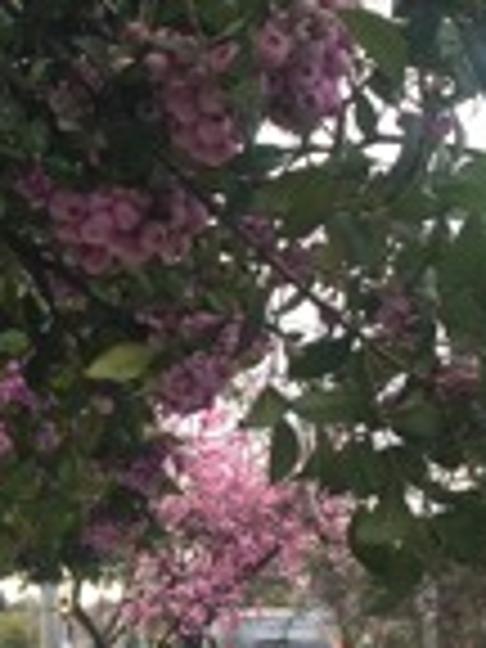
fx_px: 1966
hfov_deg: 13.3
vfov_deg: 18.5
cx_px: -230
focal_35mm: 105
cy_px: 531
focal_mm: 4.15
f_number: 2.2
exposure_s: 1/176
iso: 32
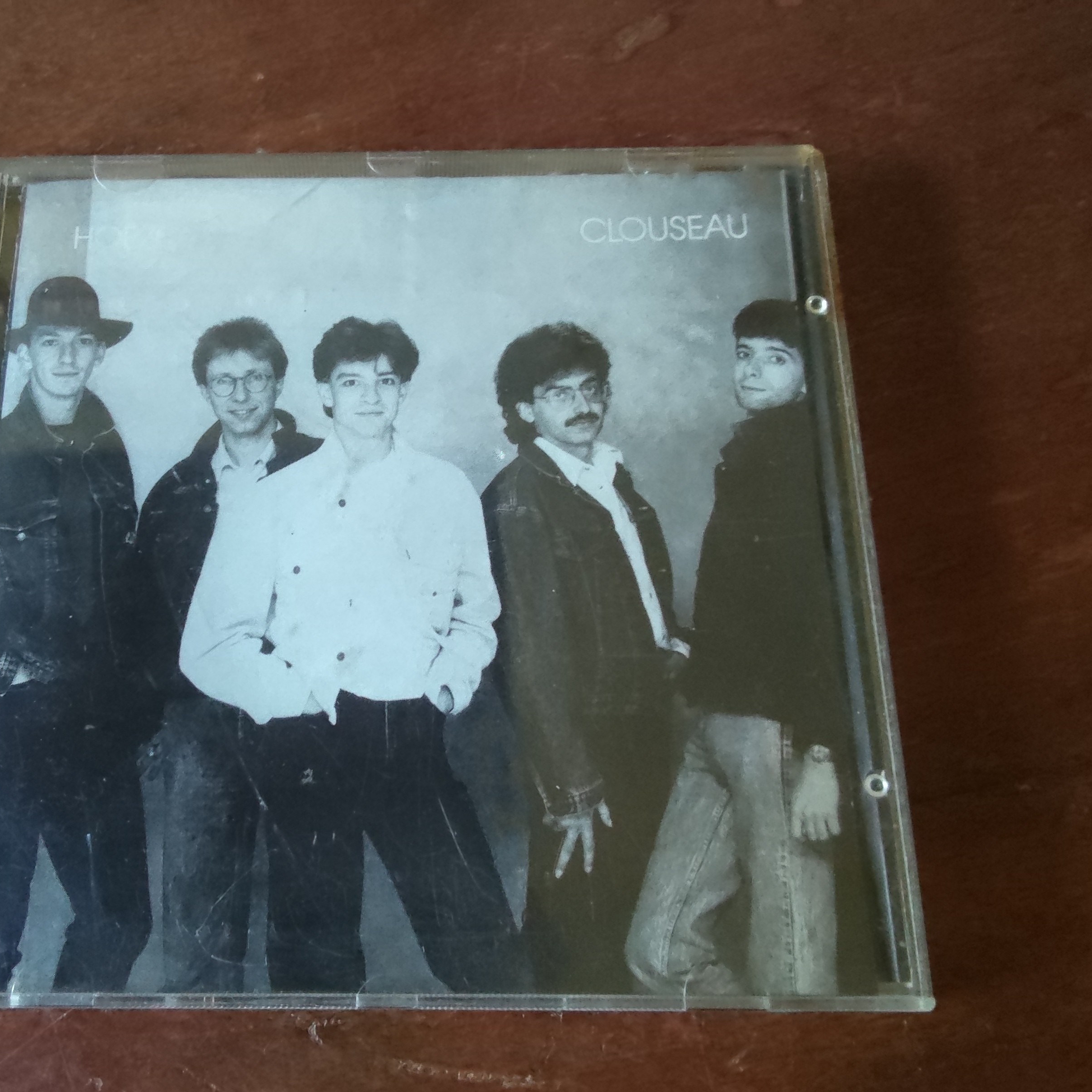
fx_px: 1106
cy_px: 552
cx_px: 406
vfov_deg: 52.5
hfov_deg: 51.9
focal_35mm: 31
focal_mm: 2.78
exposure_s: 1/33.3
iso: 640
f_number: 2
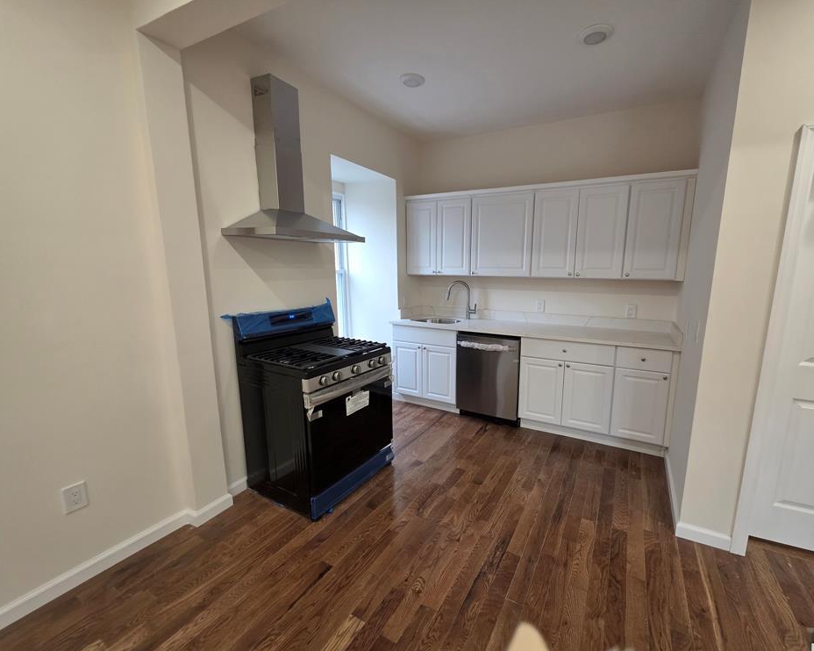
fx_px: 337
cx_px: 446
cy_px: 333
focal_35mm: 14
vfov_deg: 87.9
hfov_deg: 100.4
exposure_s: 1/120
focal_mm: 2.2
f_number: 1.9
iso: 200
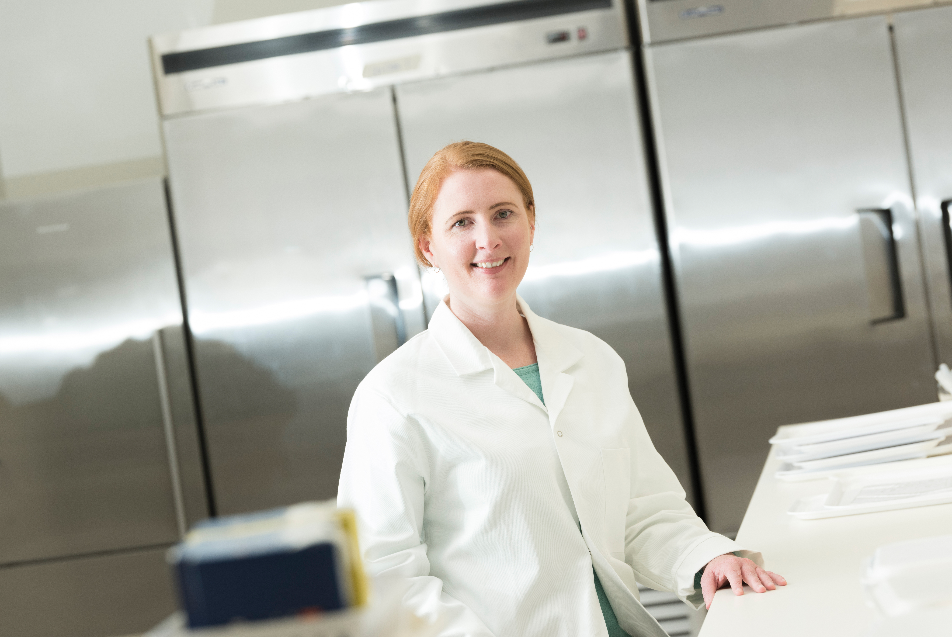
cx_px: 476
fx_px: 3441
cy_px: 318
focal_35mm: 130
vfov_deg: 10.6
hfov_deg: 15.8
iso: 500
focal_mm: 130
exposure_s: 1/125
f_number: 5.6
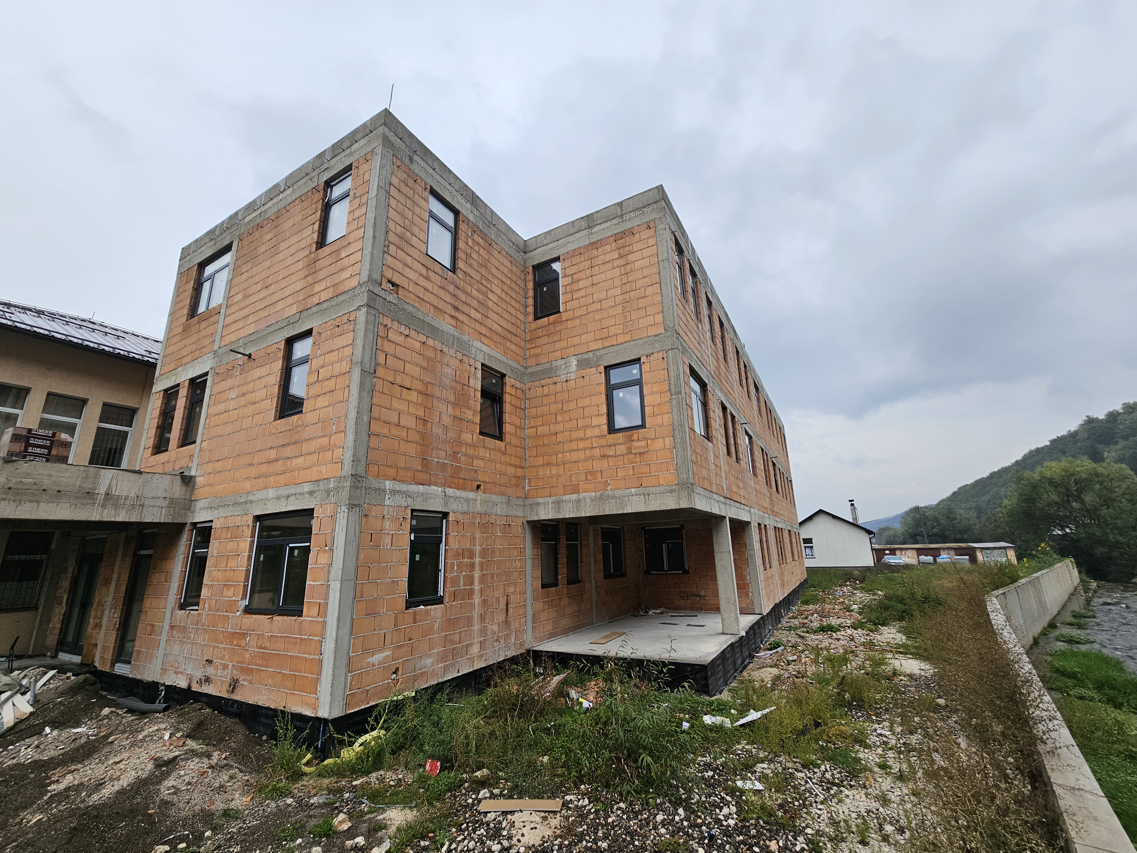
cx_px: 568
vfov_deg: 89.9
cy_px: 426
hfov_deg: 106.2
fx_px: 427
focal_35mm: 13
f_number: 2.2
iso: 50
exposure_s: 1/348
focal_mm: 2.2
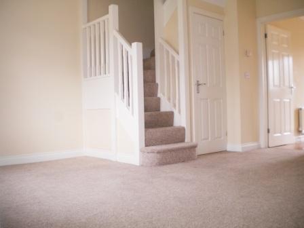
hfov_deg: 52.6
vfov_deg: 40.7
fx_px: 307
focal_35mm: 35
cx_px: 152
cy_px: 114
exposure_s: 1/59.7
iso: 88
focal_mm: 6.3
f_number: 3.1
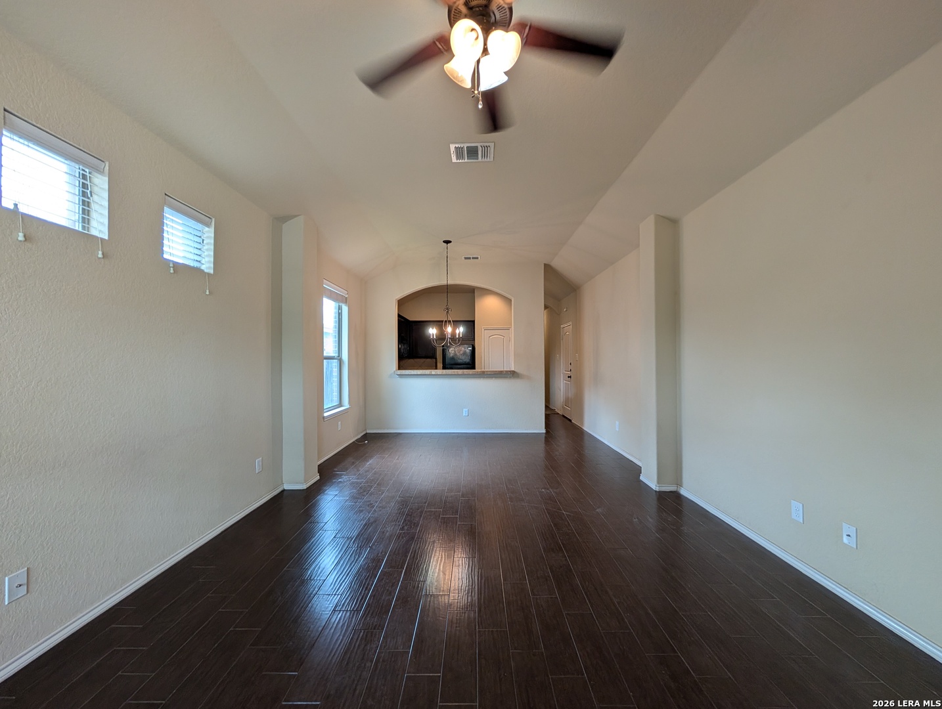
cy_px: 354
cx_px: 471
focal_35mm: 12
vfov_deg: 94.7
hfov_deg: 110.5
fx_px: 327
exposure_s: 1/60
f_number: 1.7
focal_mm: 2.02
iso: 54
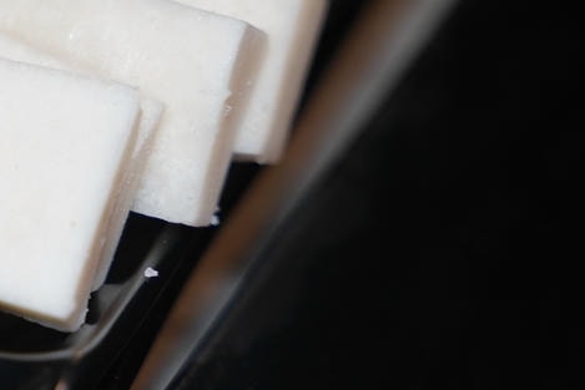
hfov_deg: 10.5
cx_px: -160
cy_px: 130
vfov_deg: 7.2
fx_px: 3121
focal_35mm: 192
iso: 320
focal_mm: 75
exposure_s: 1/80
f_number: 4
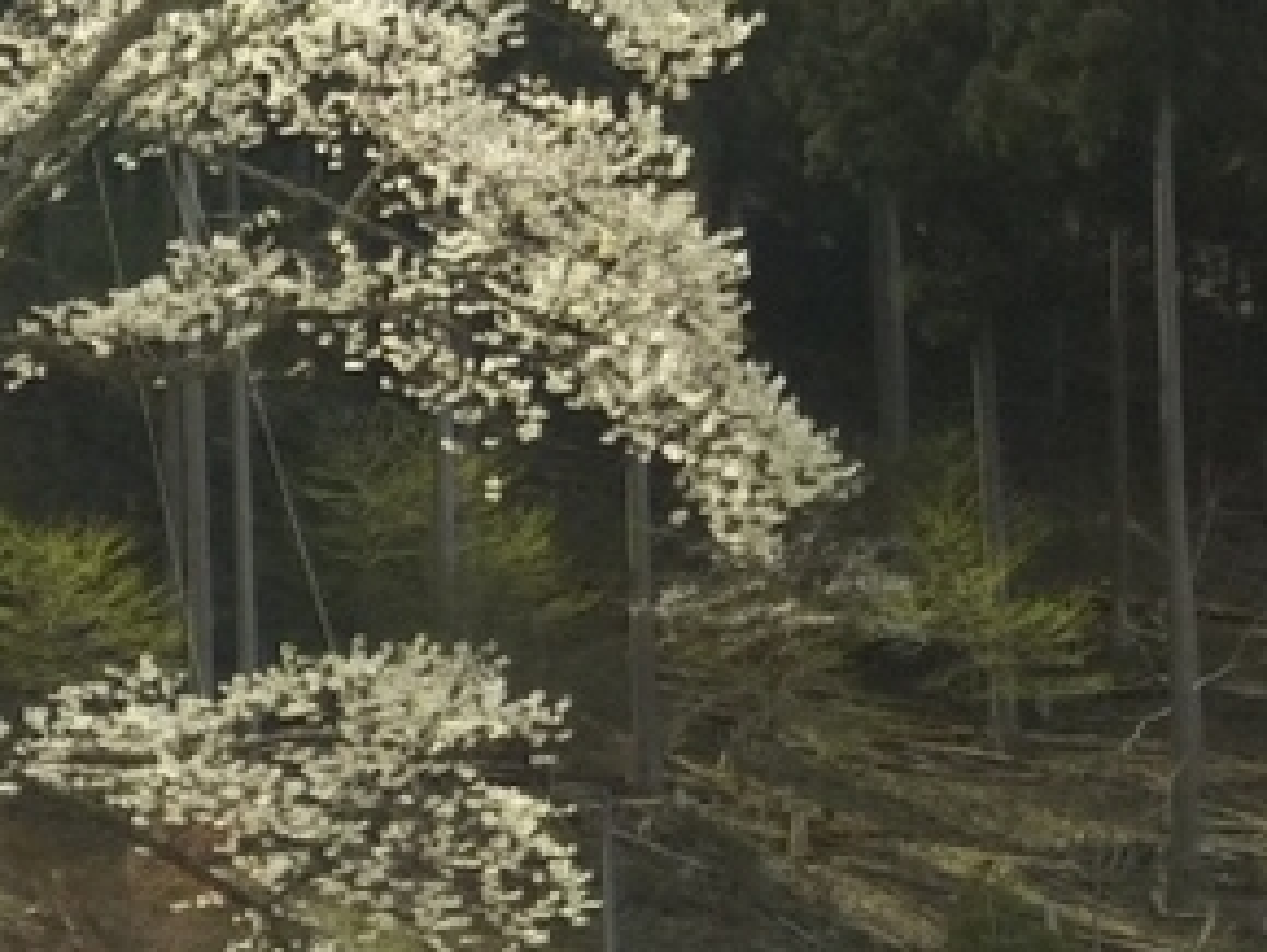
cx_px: -1188
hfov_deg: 13.7
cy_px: 777
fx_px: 4542
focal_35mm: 124
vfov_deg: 11.9
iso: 25
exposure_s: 1/734
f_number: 2.2
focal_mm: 4
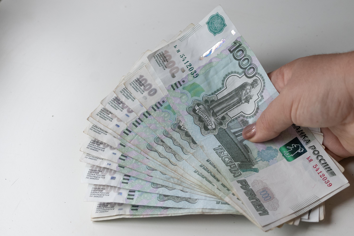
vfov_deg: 21.3
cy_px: 111
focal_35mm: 64
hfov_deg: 31.5
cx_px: 199
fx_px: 627
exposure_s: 1/400
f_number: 4.8
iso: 1000
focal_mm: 35
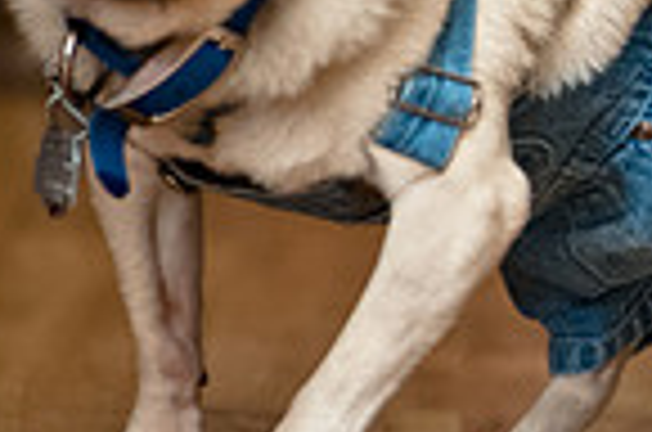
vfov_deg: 1.1
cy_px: 232
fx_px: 21758
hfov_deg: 1.7
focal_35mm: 1204
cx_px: 1129
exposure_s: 1/200
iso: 200
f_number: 2.8
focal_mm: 200
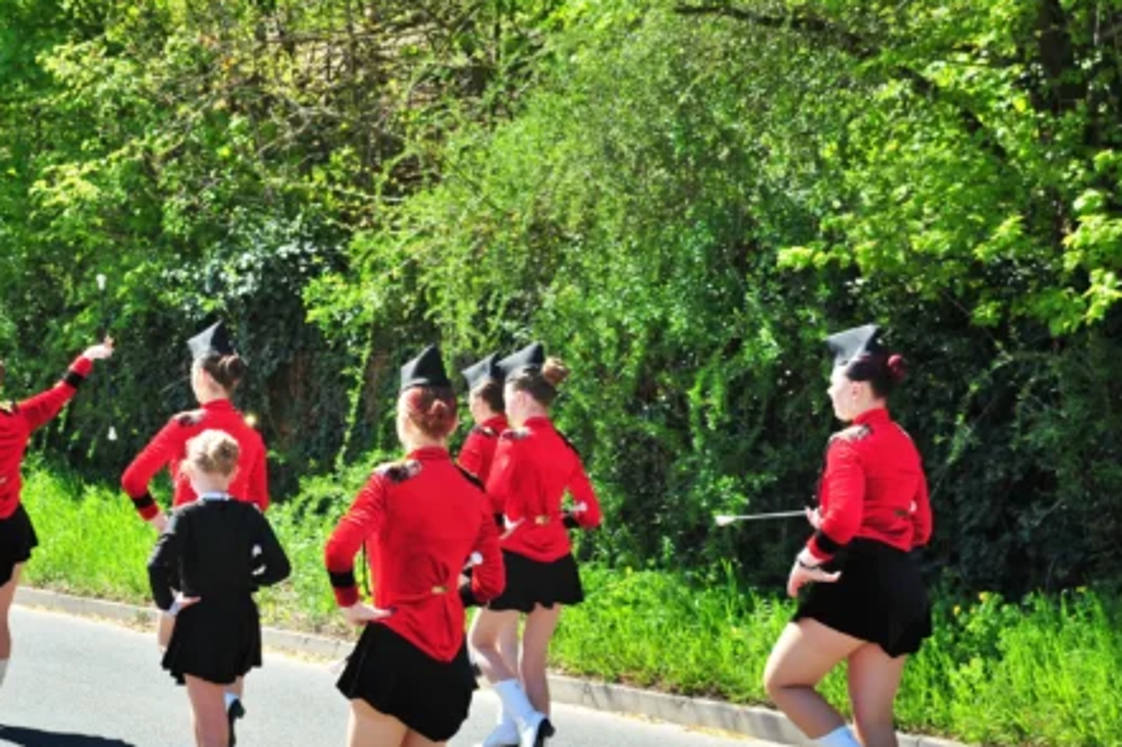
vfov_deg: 18.6
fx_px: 2273
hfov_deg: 27.3
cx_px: 259
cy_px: 469
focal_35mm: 73
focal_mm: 42
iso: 250
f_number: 4
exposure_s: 1/500
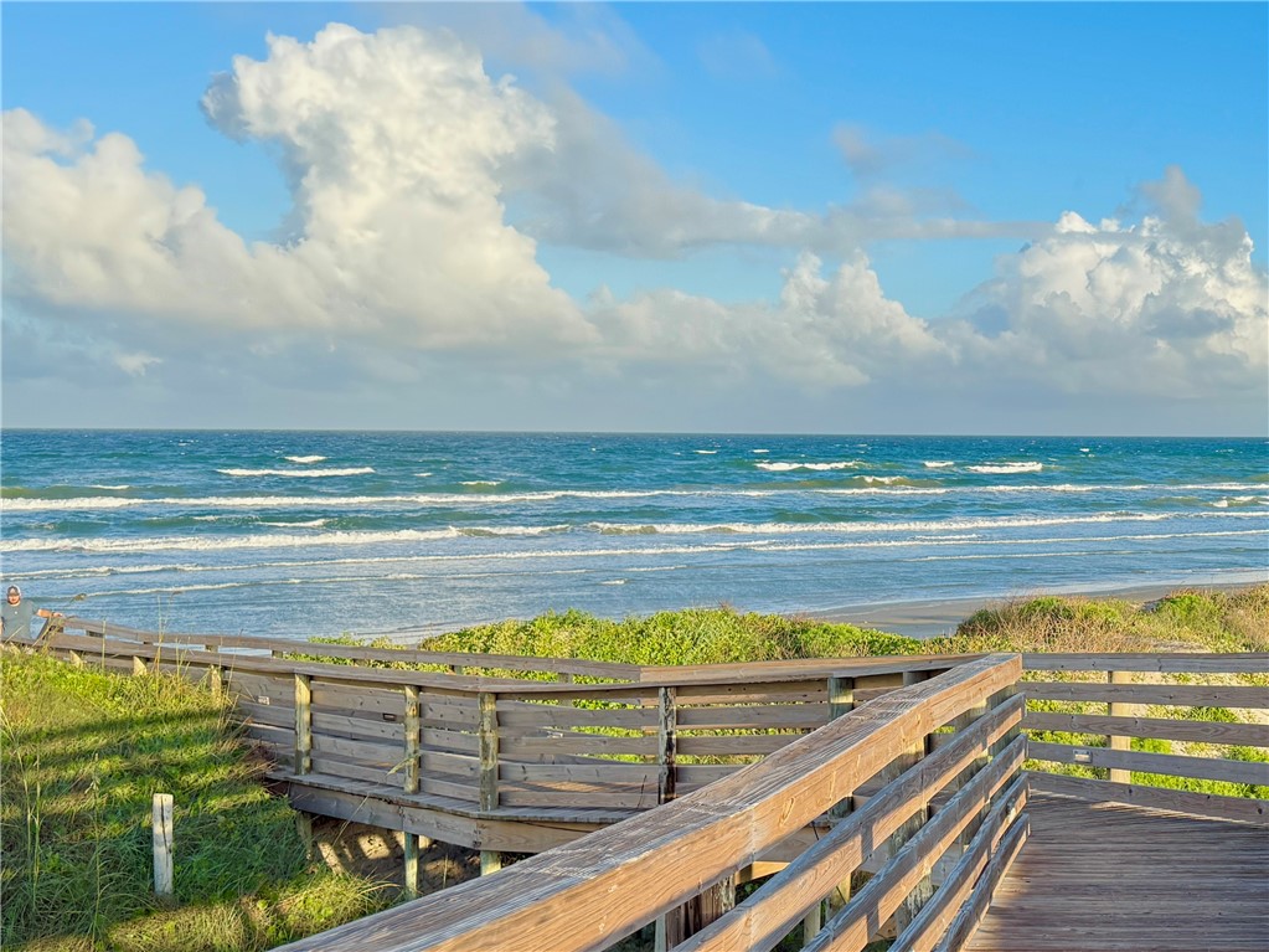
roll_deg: -0.9
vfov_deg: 56.8
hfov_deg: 71.6
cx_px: 634
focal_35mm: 24
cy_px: 476
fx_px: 880
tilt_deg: -2.8
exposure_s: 1/805
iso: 100
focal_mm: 6.76
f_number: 1.78
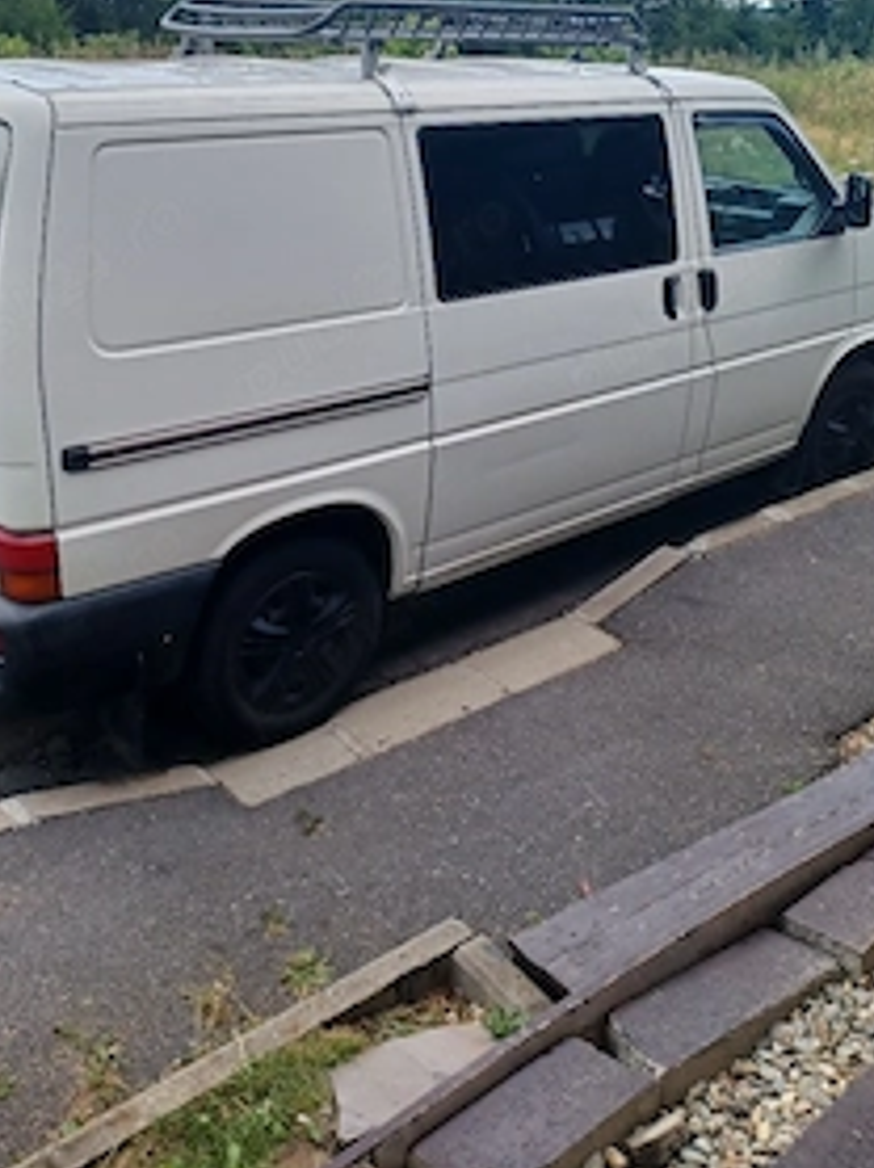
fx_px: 1214
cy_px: 349
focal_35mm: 36
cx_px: 458
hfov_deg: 39.6
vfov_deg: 50.1
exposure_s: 1/217
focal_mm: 4.6
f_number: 1.8
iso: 32
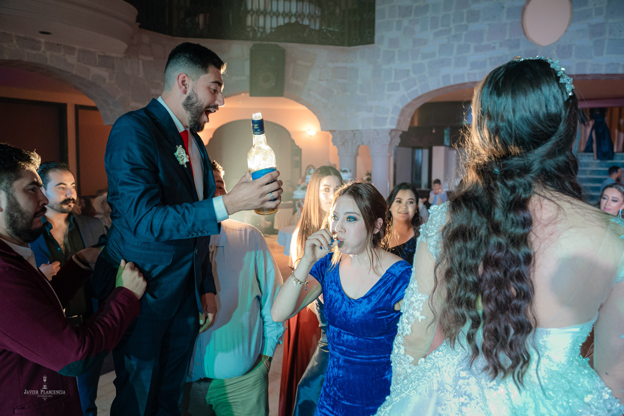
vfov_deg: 46.4
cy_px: 208
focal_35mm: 28
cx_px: 312
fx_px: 485
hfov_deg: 65.5
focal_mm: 28
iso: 3200
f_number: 4.5
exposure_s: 1/160
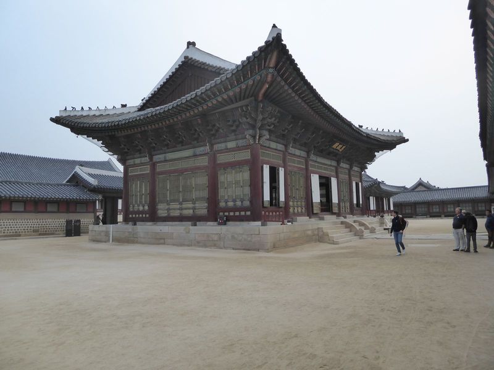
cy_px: 185
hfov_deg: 69.4
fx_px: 357
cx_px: 247
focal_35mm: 25
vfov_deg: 54.9
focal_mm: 4.3
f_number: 3.3
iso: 160
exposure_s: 1/500
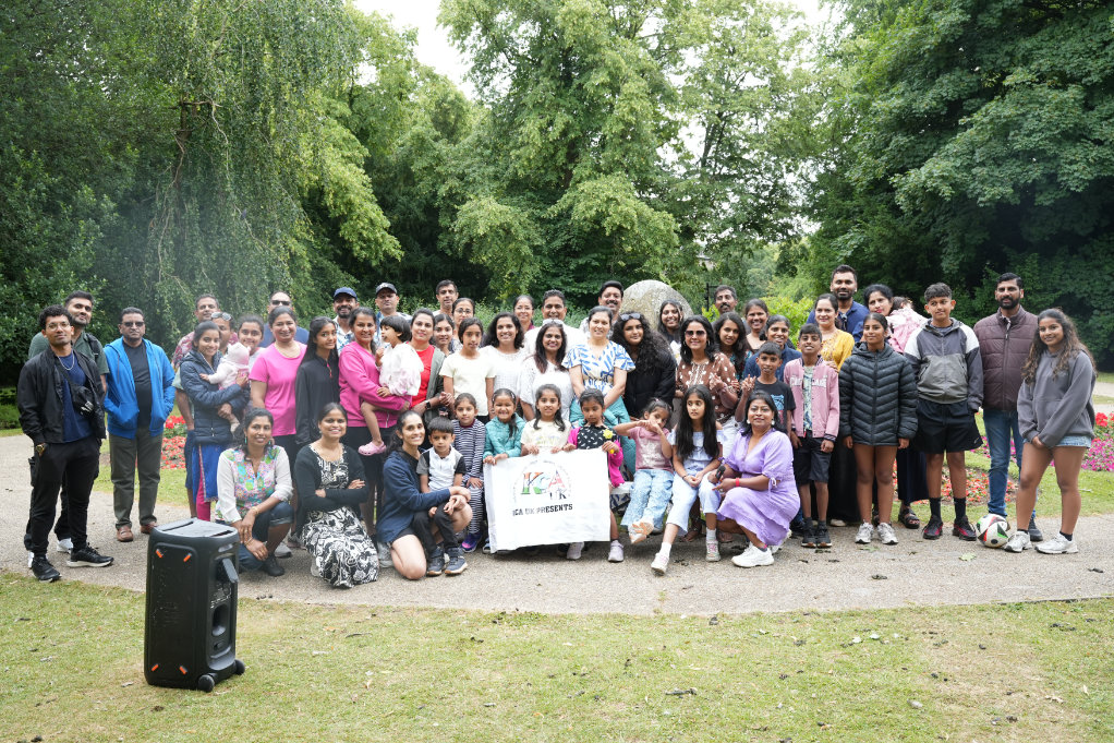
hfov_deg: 58.7
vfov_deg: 41.1
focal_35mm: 32
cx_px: 557
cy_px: 372
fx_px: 990
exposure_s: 1/200
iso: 800
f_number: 6.3
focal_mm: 32
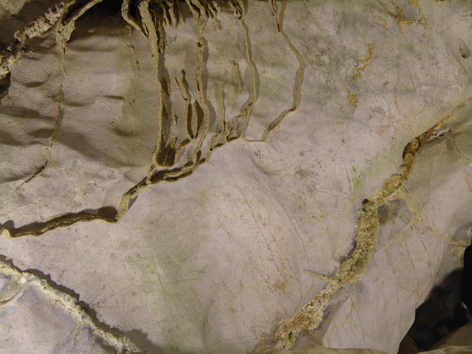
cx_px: 236
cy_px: 177
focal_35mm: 110
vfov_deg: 13.5
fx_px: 1500
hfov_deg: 17.9
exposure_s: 1/1.2
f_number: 3.7
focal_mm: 27.3
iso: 200
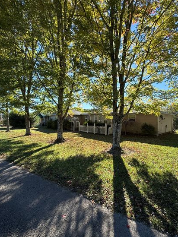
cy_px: 128
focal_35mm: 17
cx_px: 103
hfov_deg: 74.2
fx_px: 117
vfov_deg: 90.8
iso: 64
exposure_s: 1/672
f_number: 2.2
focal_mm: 2.22
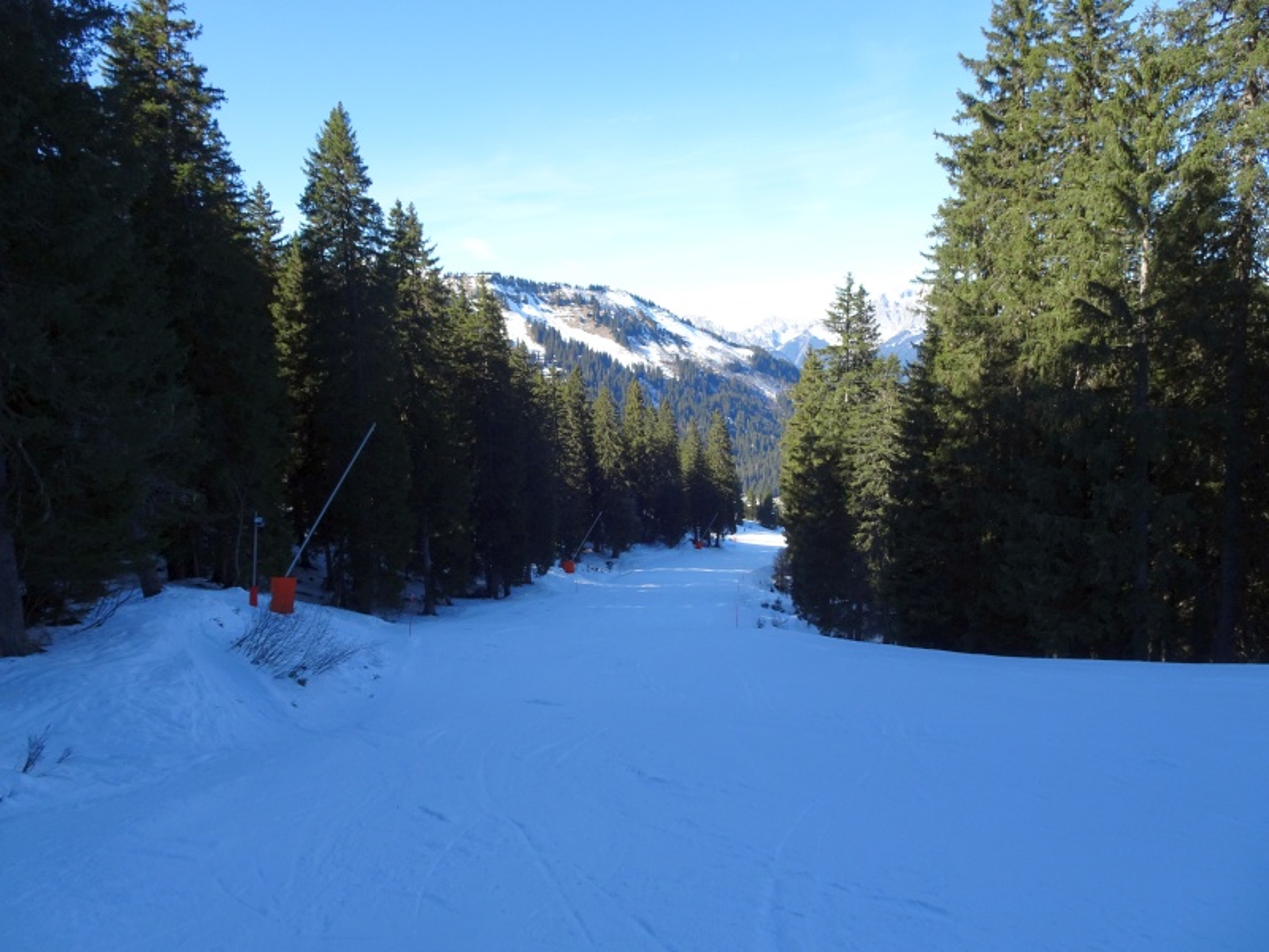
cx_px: 634
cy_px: 476
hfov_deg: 71.6
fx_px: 880
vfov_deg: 56.8
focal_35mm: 24
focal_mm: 4.1
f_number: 3.5
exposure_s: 1/400
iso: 80
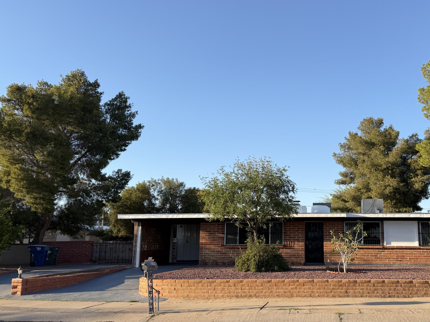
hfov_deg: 54.1
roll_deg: +0.3
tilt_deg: +8.5
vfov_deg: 42.9
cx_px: 292
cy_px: 175
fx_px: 410
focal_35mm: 33
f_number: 1.78
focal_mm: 6.76
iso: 80
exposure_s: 1/1727
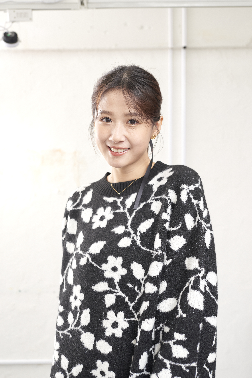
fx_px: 525
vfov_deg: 39.6
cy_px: 189
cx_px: 126
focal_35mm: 50
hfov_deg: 27.0
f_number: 5.6
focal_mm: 50
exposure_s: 1/200
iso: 400
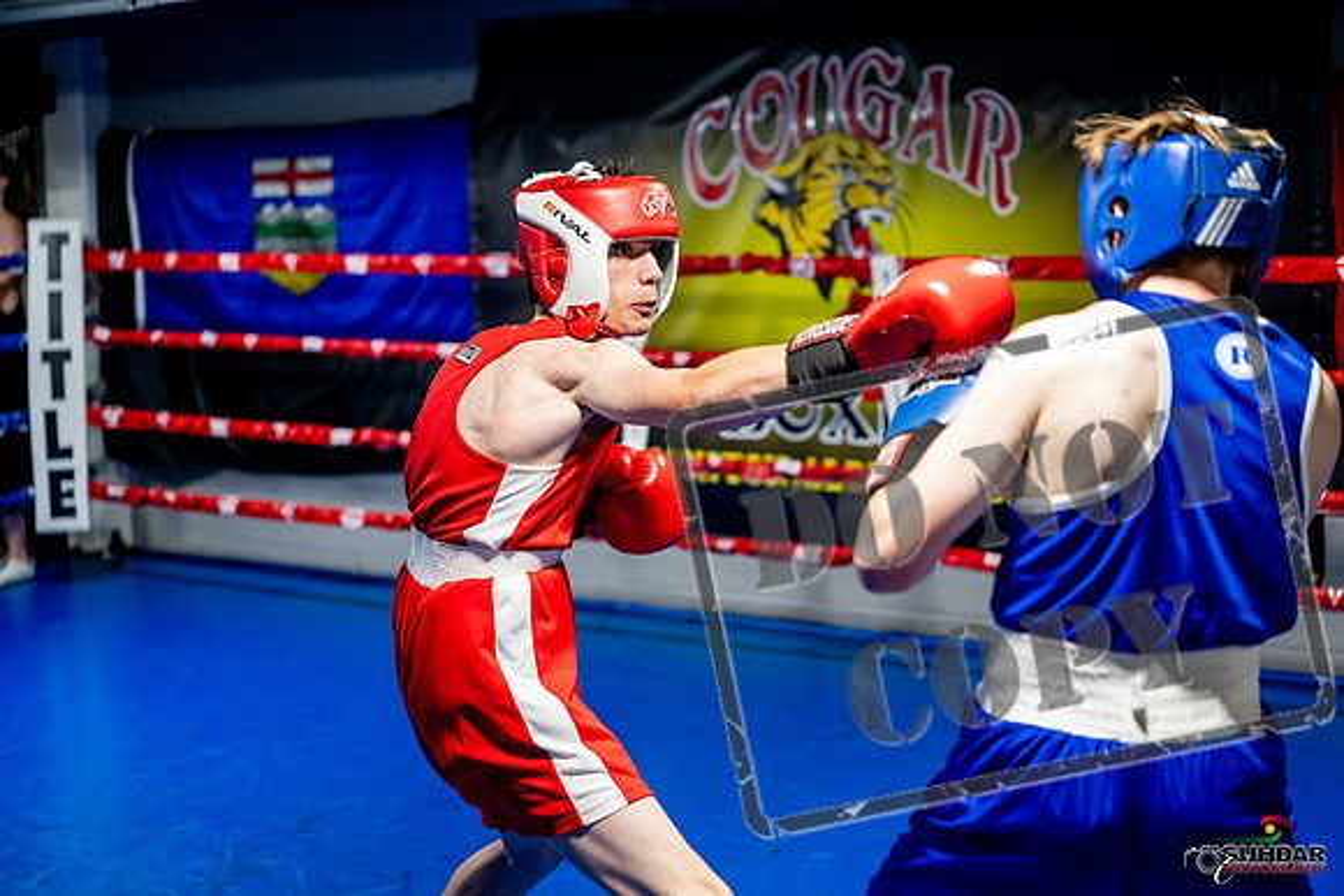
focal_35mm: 50
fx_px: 1867
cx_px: 672
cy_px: 448
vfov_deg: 27.0
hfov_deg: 39.6
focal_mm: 50
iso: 4000
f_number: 2
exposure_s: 1/1000
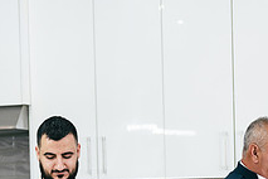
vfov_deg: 9.9
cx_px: 111
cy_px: 228
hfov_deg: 15.1
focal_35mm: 136
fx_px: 1012
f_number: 1.4
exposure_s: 1/250
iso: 500
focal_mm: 50
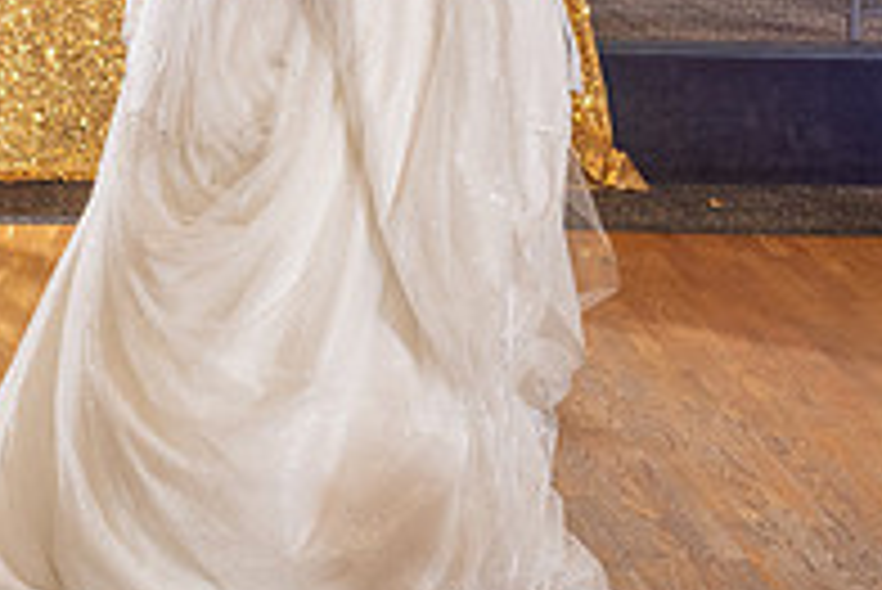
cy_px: -233
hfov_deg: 13.8
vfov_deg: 9.1
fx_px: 3629
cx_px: 283
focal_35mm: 148
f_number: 4
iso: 800
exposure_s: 1/160
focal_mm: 42
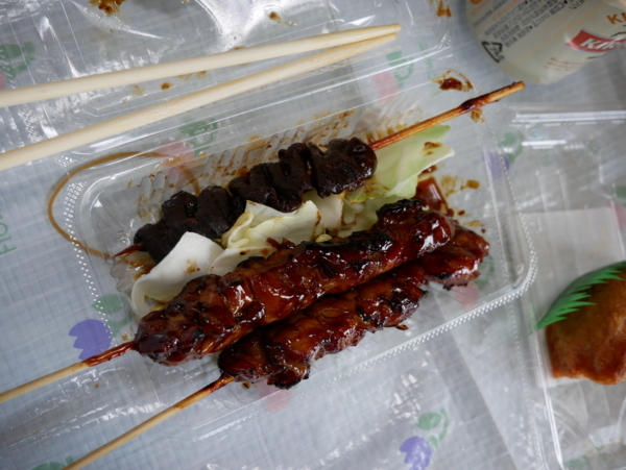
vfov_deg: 36.0
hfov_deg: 46.8
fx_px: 724
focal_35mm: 40
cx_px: 313
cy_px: 235
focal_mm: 20
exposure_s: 1/100
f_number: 4.1
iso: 200
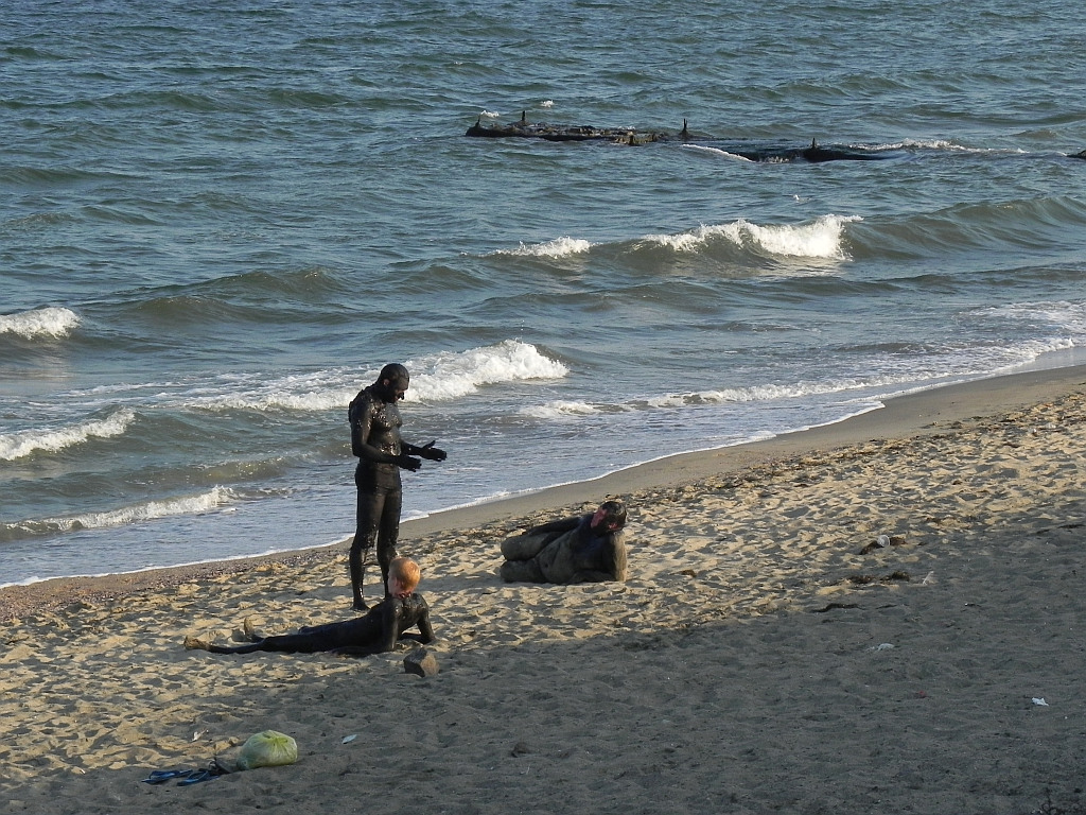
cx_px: 543
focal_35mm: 144
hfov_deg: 13.7
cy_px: 408
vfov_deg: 10.3
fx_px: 4518
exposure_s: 1/250
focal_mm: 25.7
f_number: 8
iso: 200
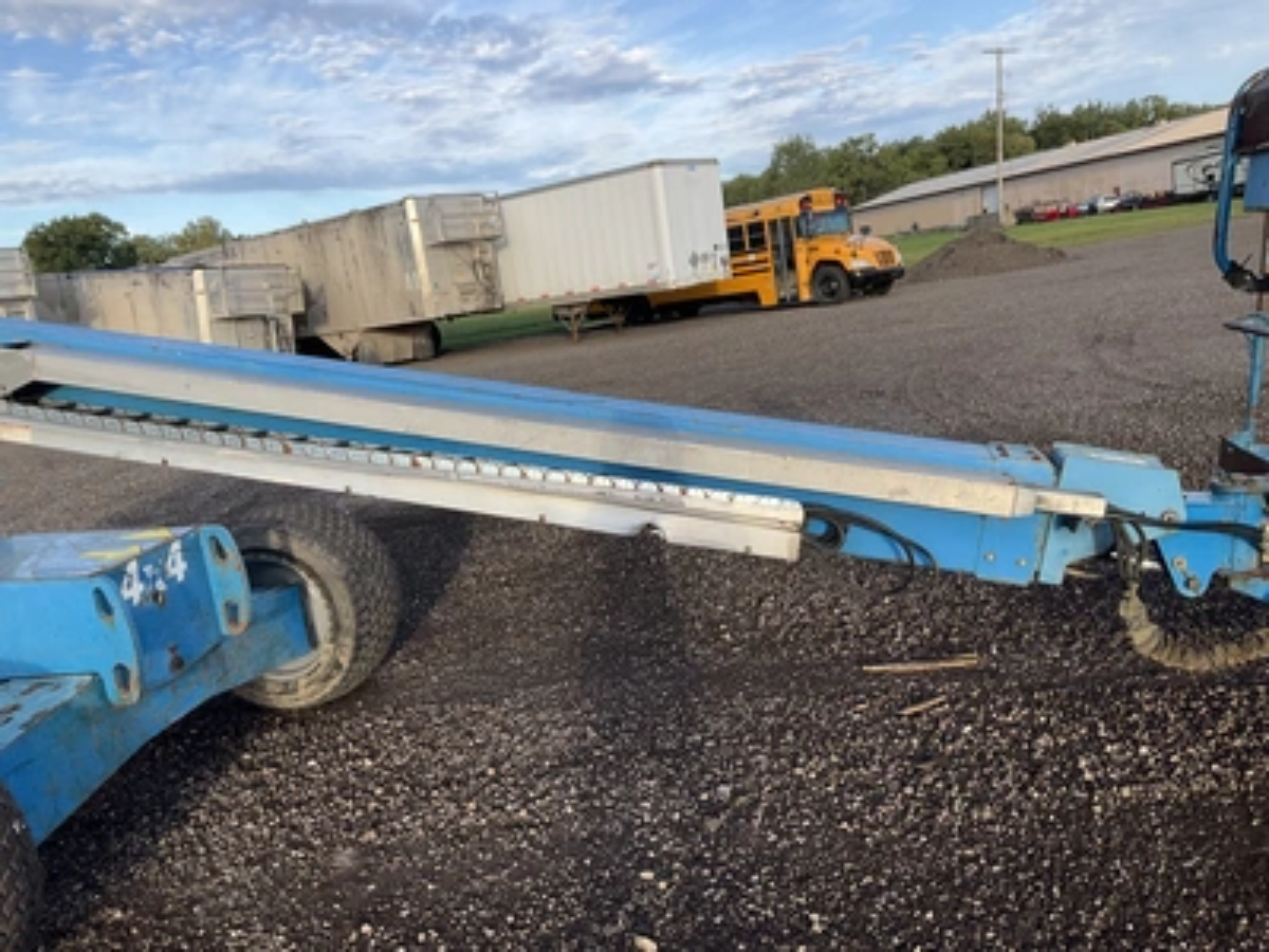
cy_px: 476
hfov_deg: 61.7
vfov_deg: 48.2
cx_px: 634
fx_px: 1063
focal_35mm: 29
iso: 25
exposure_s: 1/683
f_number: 1.8
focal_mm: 3
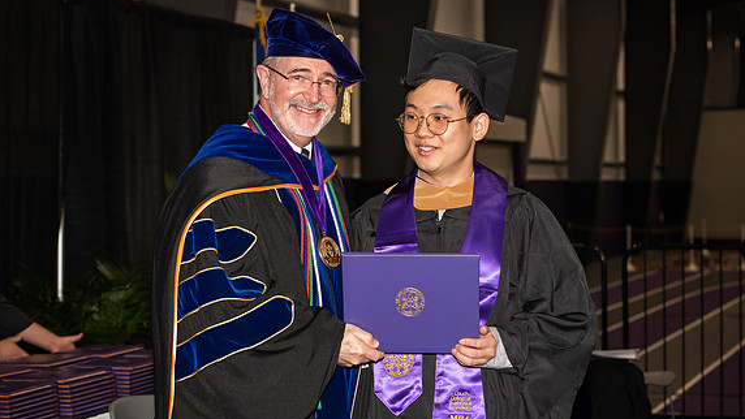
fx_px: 1679
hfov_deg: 25.0
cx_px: 375
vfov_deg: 14.2
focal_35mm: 85
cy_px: 231
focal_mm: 80
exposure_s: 1/200
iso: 1000
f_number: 5.6
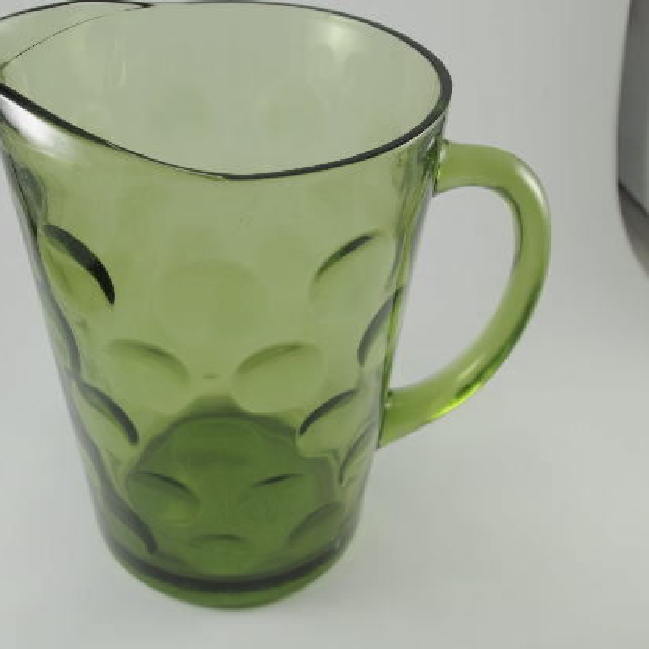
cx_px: 253
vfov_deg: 36.1
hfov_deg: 35.9
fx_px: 997
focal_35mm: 47
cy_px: 319
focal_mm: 24
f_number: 7.1
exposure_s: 1/125
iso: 200
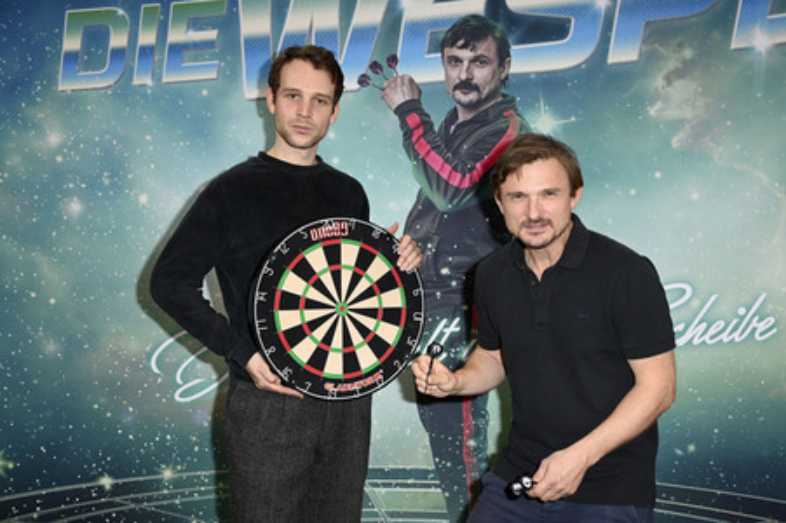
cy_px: 262
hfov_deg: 43.6
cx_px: 393
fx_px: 982
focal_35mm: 45
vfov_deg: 29.8
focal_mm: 45
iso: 500
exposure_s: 1/200
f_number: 5.6
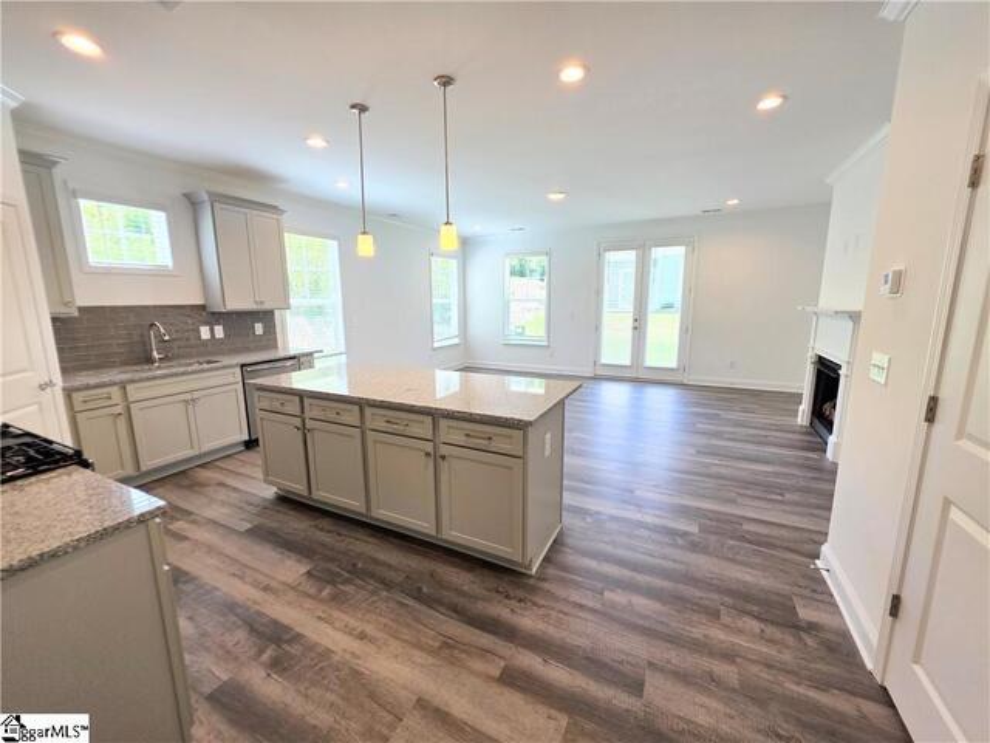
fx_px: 372
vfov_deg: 89.9
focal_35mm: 13
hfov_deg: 106.2
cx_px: 495
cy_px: 372
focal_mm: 2.2
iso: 40
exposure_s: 1/120
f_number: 1.9
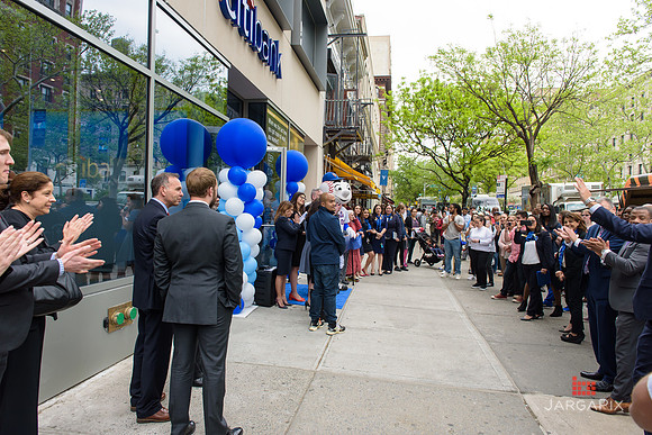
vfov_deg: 53.2
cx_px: 326
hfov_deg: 73.7
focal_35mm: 24
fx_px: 435
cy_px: 218
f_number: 5
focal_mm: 24
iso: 200
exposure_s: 1/250
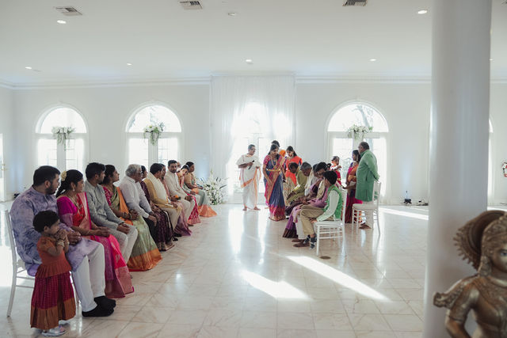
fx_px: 340
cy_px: 169
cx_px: 254
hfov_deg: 73.4
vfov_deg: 52.8
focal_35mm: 24
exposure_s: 1/500
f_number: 2.8
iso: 1000
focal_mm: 24
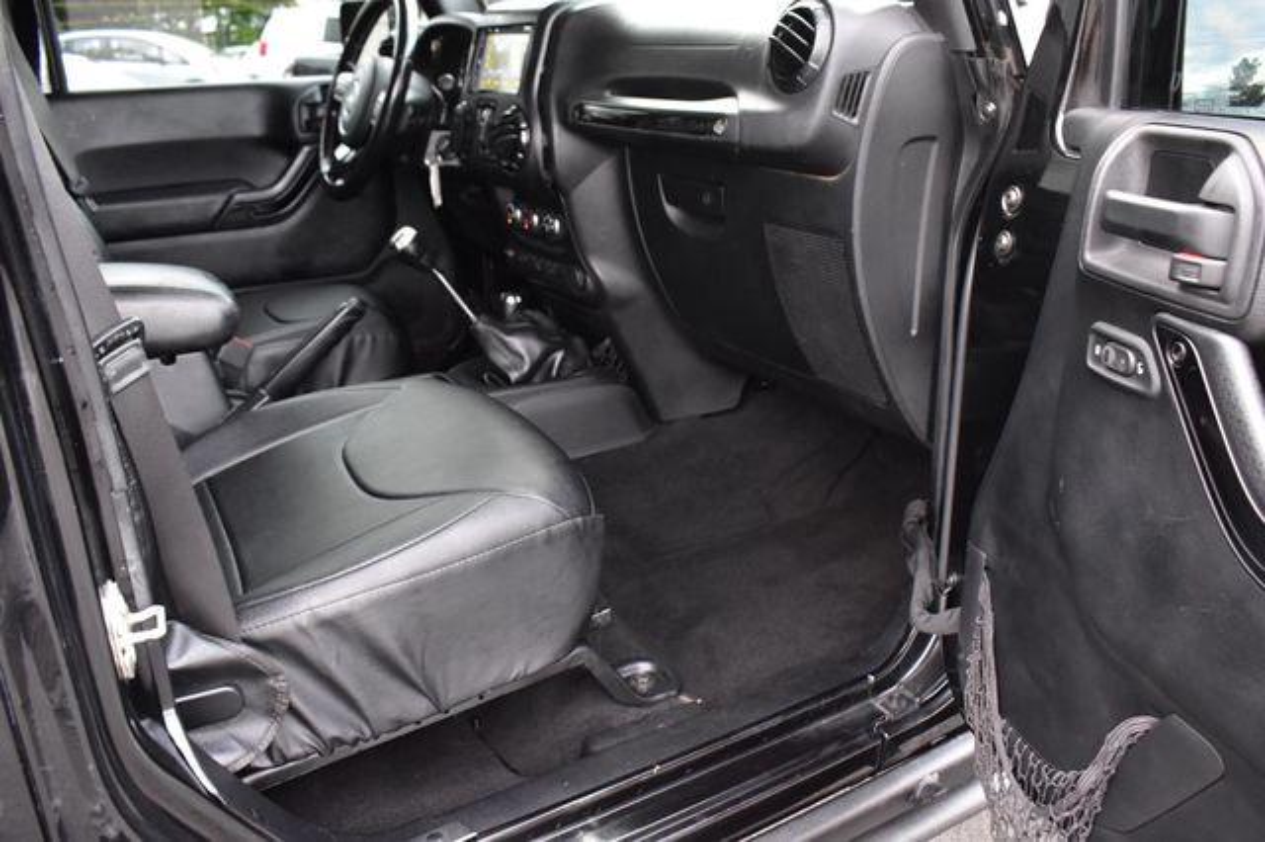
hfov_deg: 62.0
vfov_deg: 43.6
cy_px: 421
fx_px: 1054
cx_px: 632
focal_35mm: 30
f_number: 5.6
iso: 1600
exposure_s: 1/15
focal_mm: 20
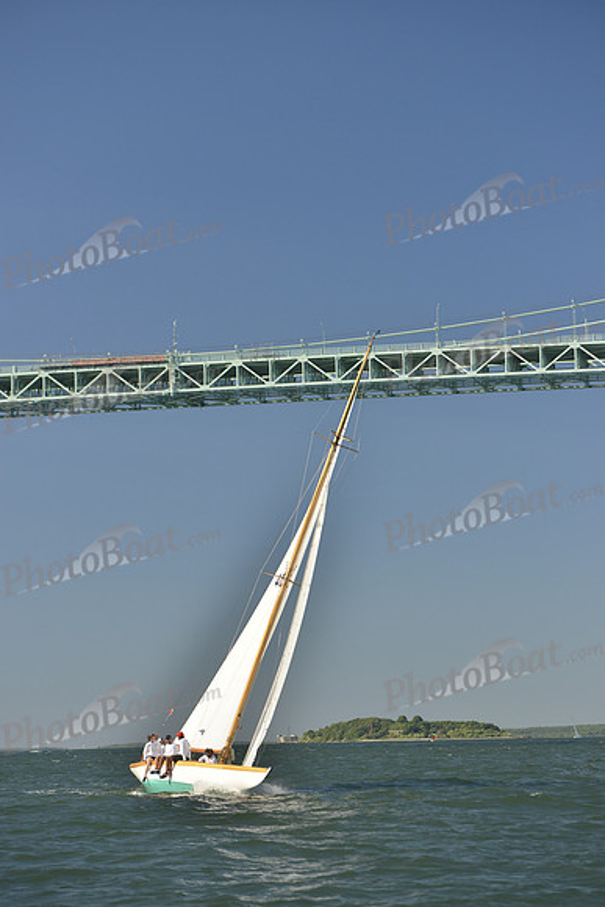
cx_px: 302
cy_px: 454
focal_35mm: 98
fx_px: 2469
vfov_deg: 20.8
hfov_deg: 14.0
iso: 400
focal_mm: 98
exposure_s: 1/1250
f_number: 5
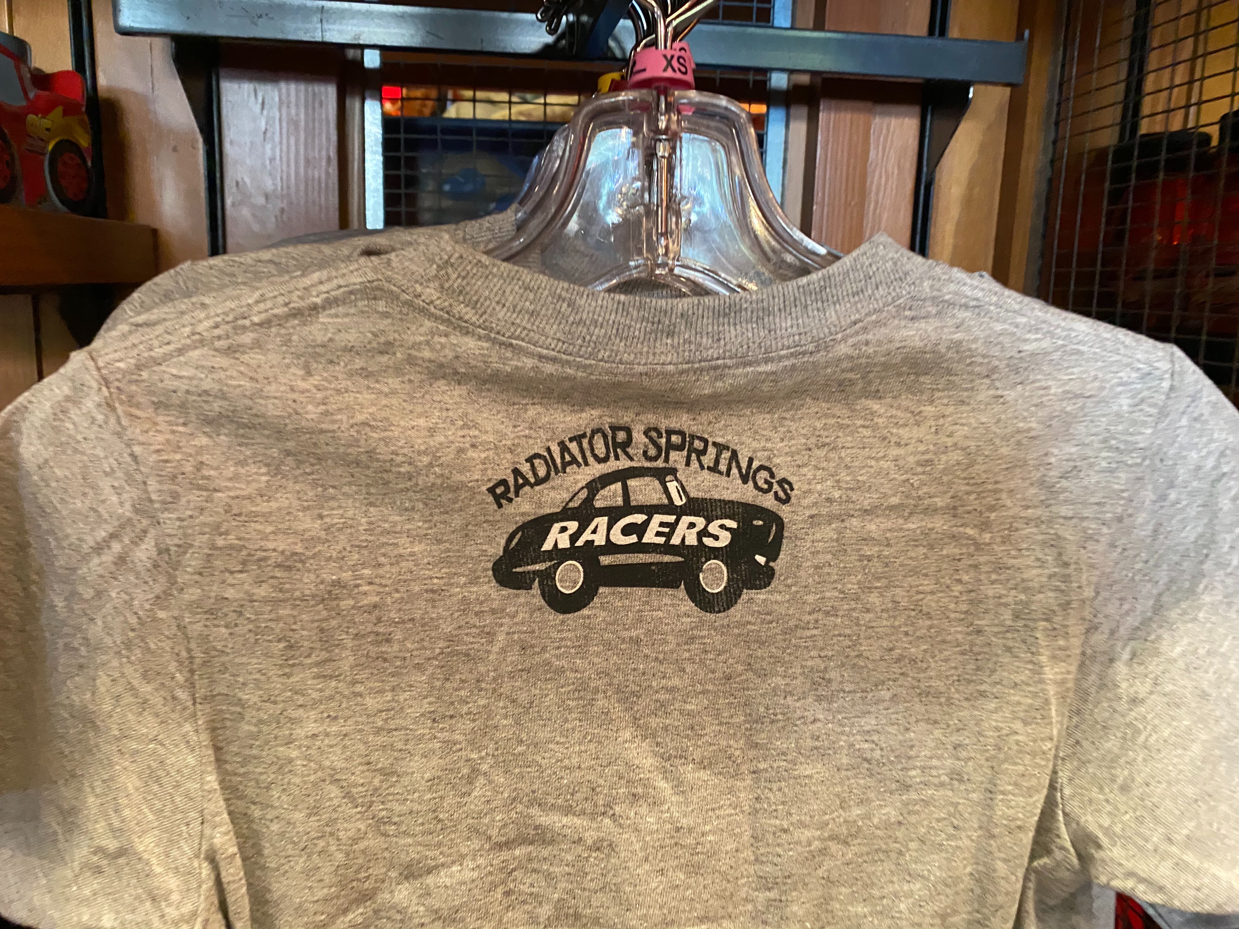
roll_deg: -2.0
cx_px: 620
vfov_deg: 53.1
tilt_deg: -13.4
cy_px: 464
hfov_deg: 67.3
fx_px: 931
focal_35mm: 26
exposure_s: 1/60
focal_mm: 4.25
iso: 400
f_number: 1.8
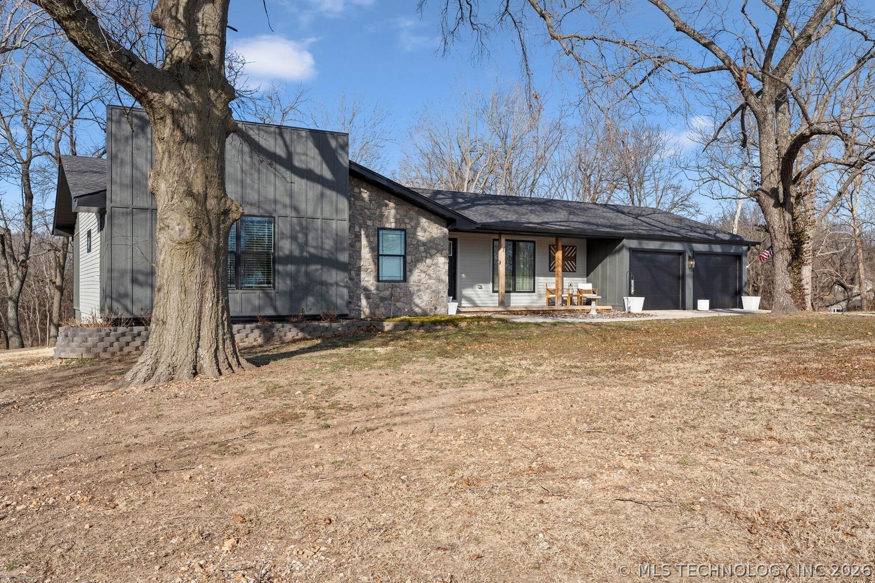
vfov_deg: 46.4
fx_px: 681
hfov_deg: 65.5
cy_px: 292
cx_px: 438
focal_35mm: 28
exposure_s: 1/640
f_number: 8
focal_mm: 28
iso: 160
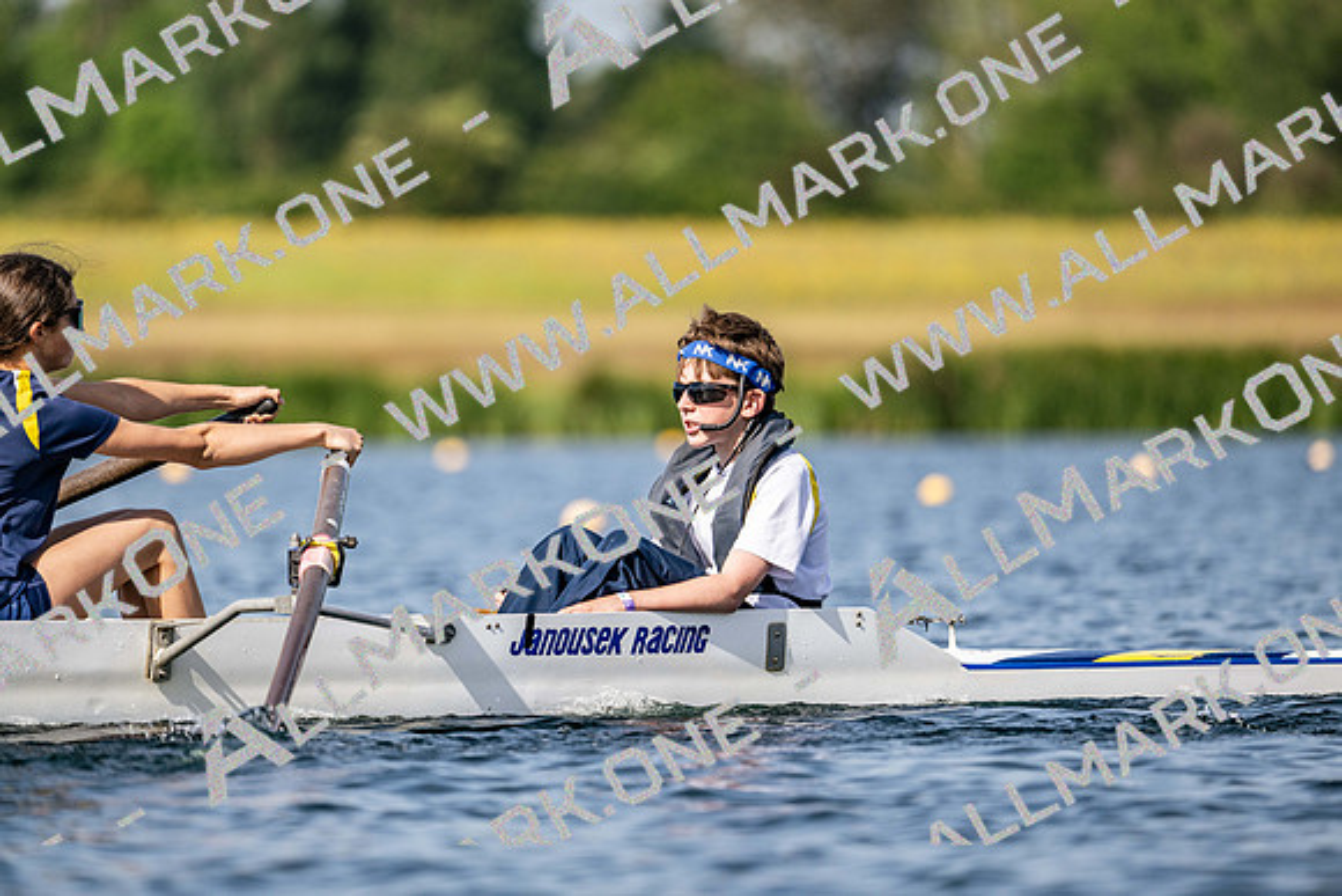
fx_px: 14914
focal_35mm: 400
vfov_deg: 3.4
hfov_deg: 5.2
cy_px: 448
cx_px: 671
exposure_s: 1/2500
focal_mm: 400
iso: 180
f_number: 4.5
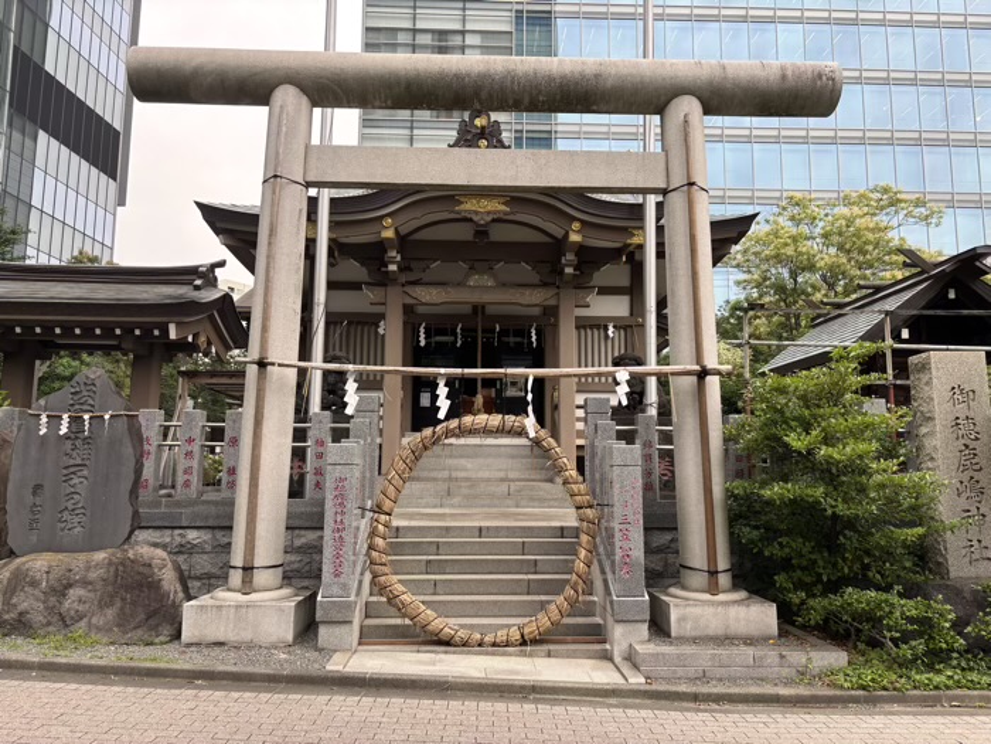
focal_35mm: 26
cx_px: 496
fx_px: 744
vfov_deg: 53.1
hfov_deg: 67.3
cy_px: 372
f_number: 1.6
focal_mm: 5.96
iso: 50
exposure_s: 1/384
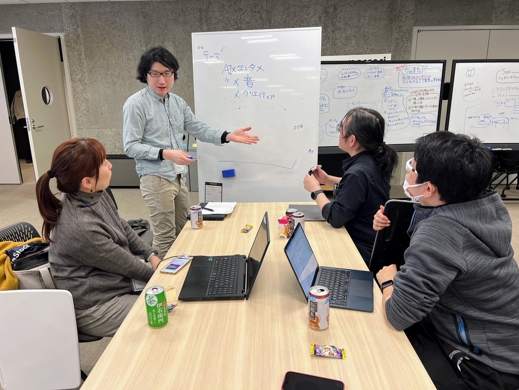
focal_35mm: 26
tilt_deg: -15.0
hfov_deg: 67.3
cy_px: 195
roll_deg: +0.7
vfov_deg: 53.1
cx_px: 260
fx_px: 390
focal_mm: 5.7
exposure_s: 1/120
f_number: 1.5
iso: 125
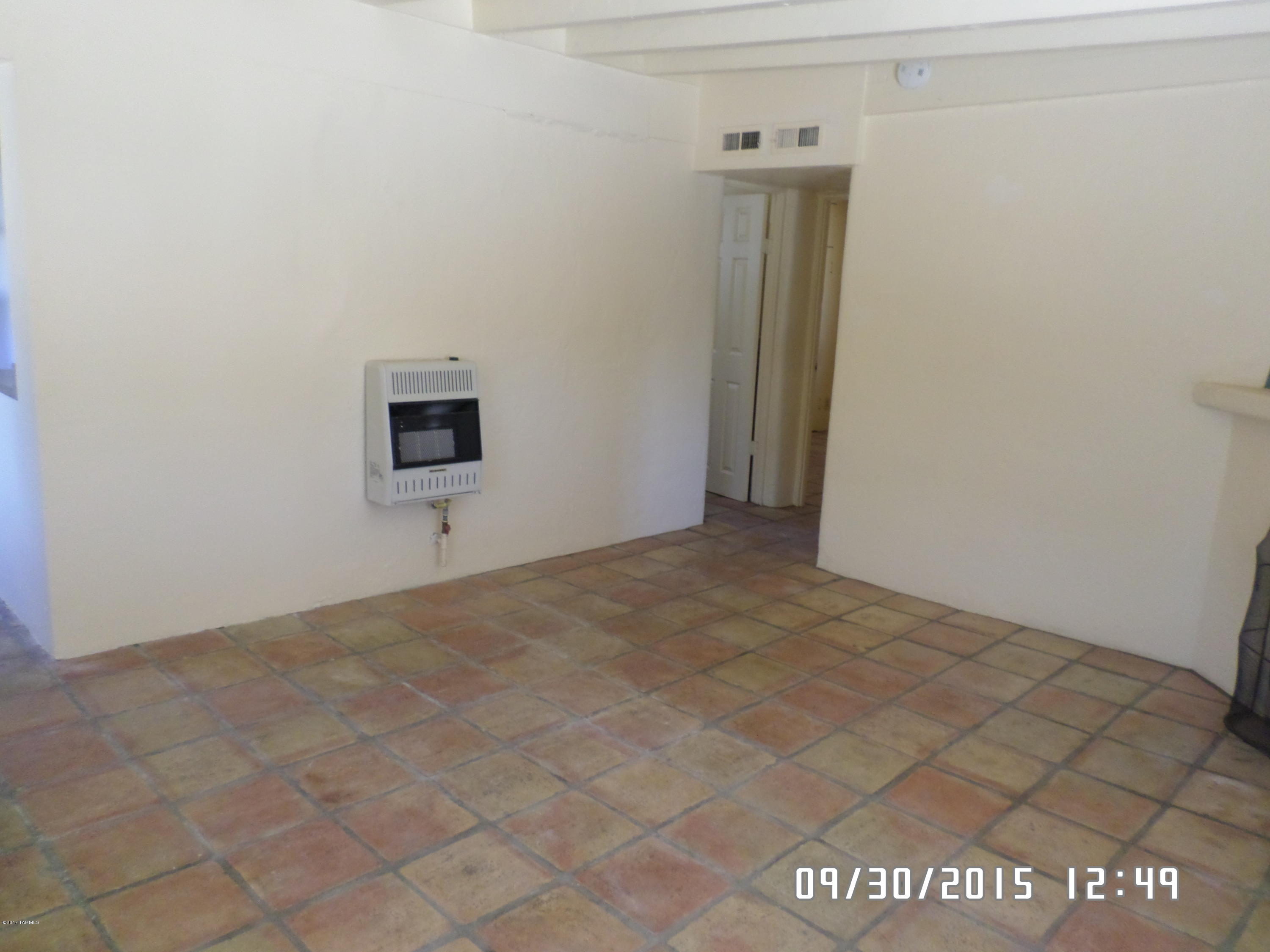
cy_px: 476
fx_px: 917
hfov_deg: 69.4
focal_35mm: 25
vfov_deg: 54.9
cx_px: 635
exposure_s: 1/30
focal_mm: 4.5
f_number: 2.5
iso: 200
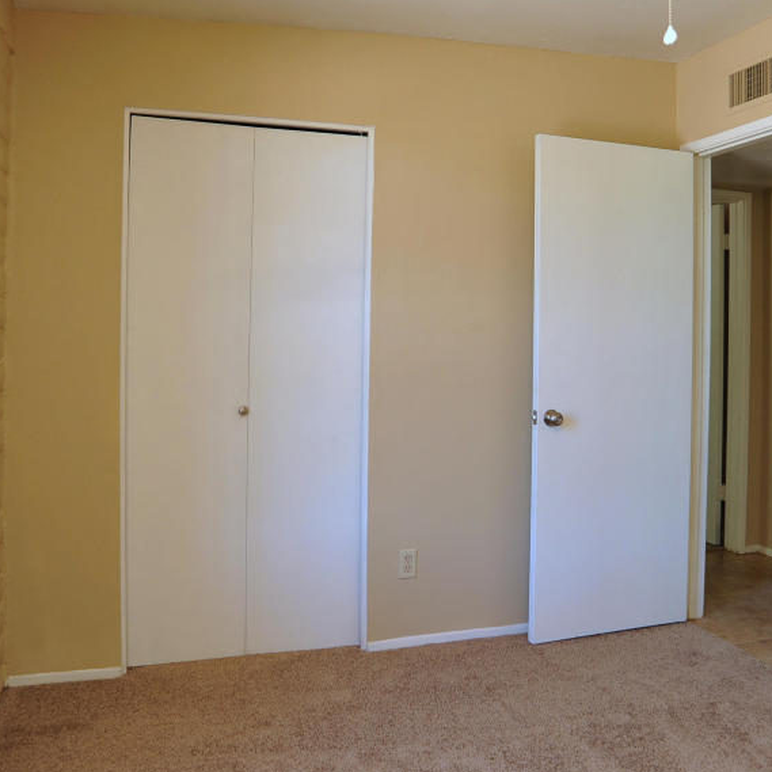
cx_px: 399
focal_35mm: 31
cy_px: 323
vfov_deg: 52.3
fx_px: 782
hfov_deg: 52.5
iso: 800
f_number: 5.6
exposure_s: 1/80
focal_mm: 18
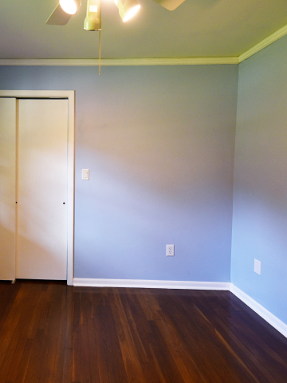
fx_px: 232
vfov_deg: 79.0
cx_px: 67
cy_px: 190
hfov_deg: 59.5
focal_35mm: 21
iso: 640
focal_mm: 14
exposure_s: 1/160
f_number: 2.8
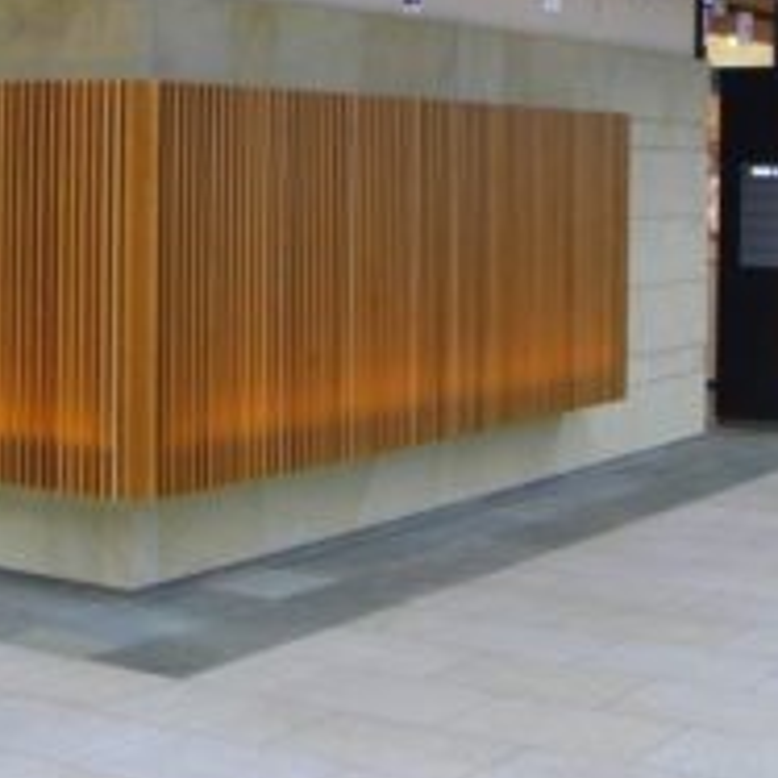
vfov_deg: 23.8
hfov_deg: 23.9
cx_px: 524
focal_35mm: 72
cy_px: 204
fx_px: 1831
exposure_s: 1/50
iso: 200
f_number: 3.4
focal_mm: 6.3
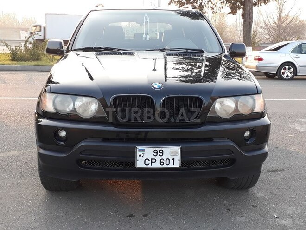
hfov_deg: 65.3
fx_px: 239
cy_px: 115
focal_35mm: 27
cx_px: 153
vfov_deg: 51.4
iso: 50
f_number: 1.9
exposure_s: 1/100
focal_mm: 3.6
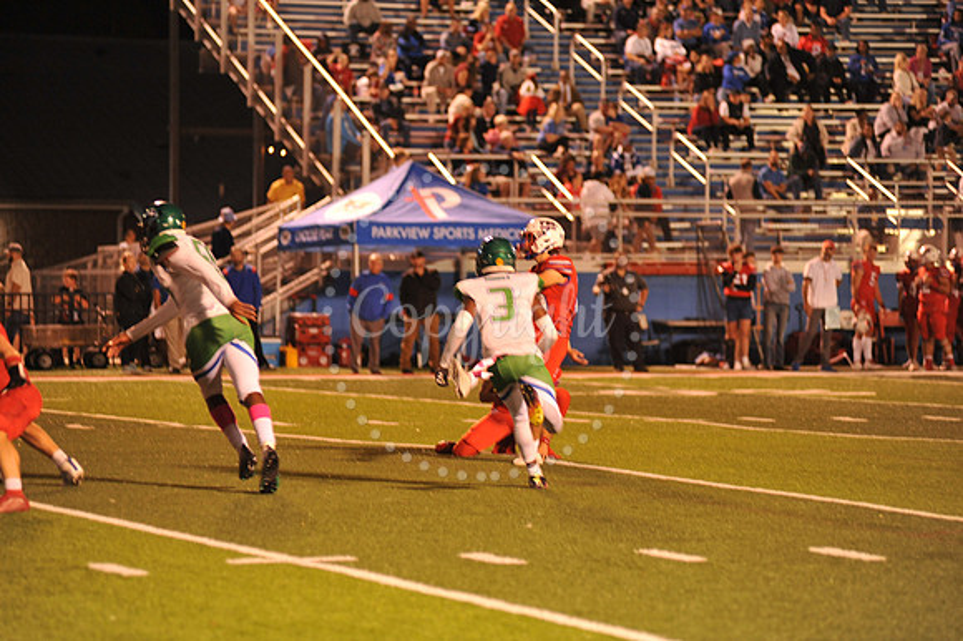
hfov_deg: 13.3
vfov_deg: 8.8
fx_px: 4144
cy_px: 320
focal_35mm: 155
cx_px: 482
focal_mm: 155
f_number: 2.8
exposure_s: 1/200
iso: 2000
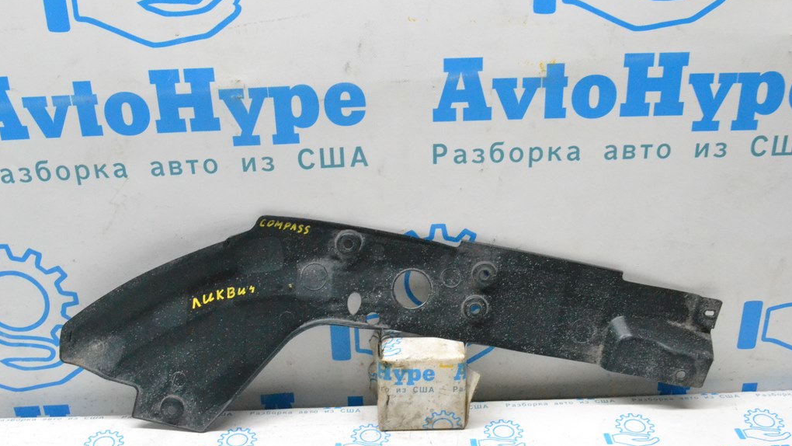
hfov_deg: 49.4
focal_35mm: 41
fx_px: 861
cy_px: 256
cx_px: 397
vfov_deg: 29.0
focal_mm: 26
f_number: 10
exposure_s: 1/125
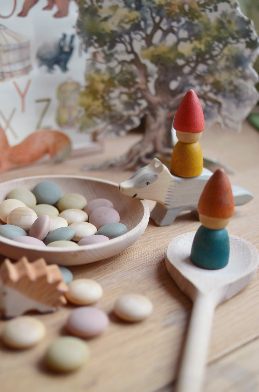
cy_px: 196
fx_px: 569
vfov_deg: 37.9
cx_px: 130
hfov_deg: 25.6
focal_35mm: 52
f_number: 1.8
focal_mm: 35
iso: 200
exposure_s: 1/100
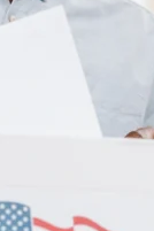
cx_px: 52
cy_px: 125
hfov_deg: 2.3
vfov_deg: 3.4
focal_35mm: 610
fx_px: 3914
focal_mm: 120
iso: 125
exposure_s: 1/160
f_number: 4.5
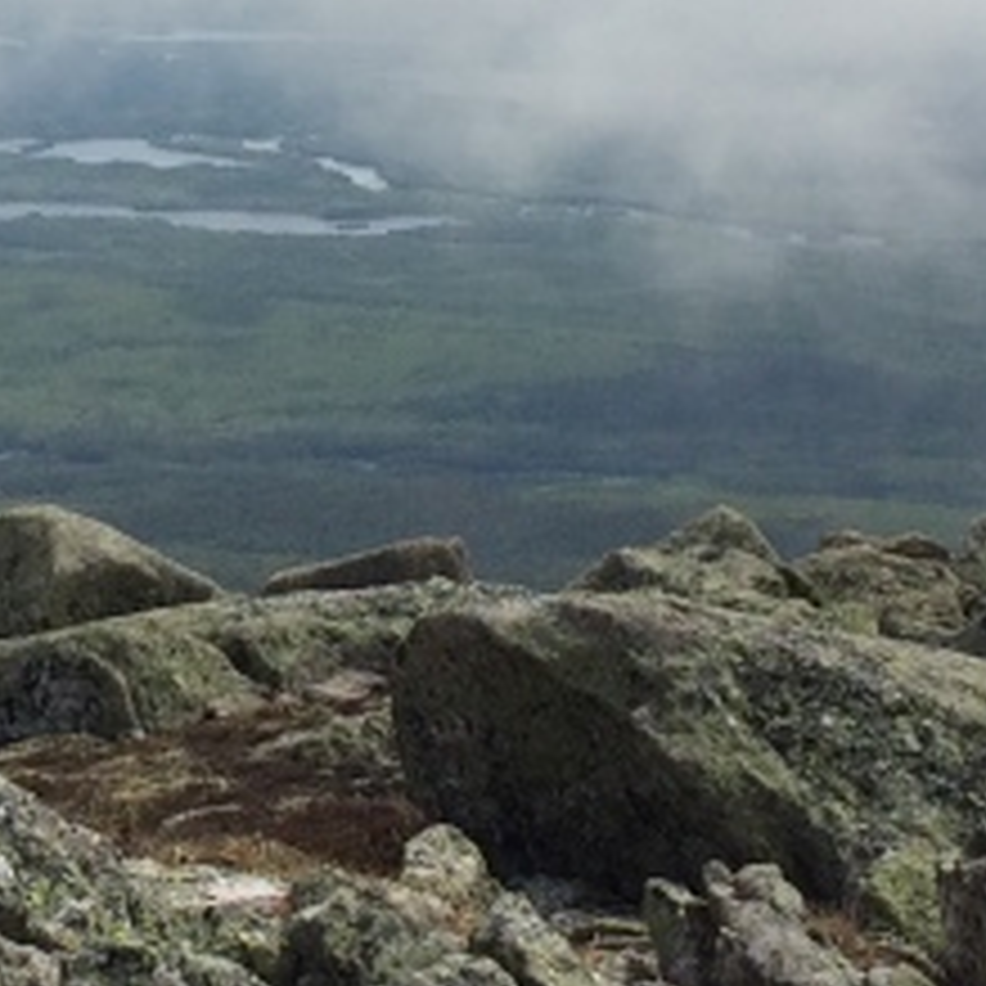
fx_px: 3867
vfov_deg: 14.4
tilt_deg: -6.8
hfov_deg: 14.4
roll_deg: +0.3
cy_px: 86
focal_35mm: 120
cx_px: 171
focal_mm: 4.15
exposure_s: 1/4115
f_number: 2.2
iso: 32
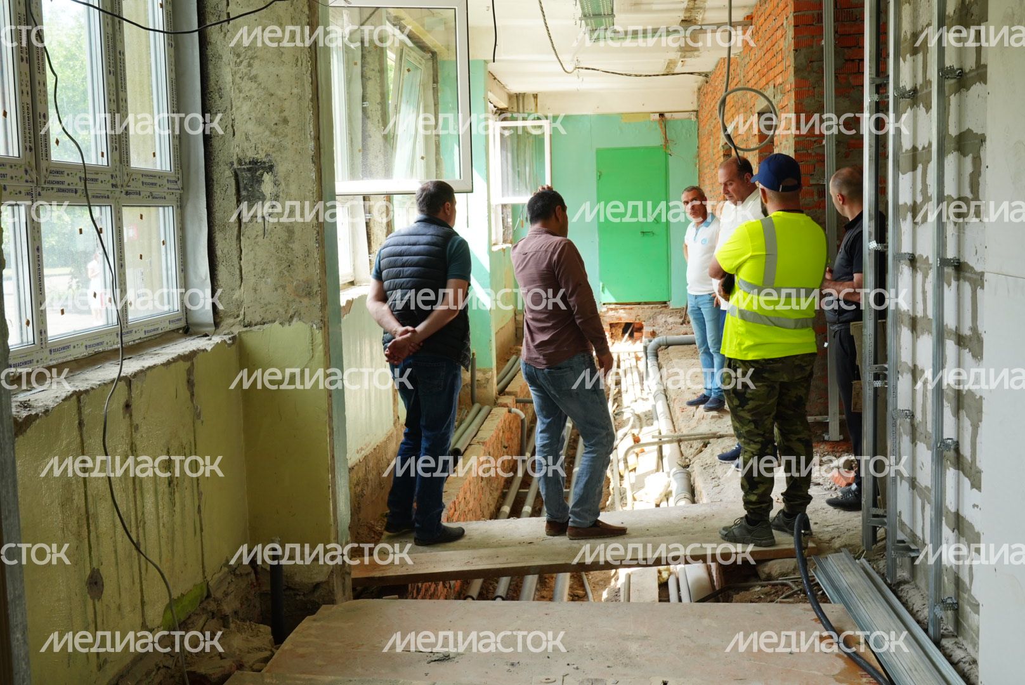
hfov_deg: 47.4
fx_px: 1168
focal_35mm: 41
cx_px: 512
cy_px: 342
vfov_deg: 32.7
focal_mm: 41
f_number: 8
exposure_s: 1/60
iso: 640
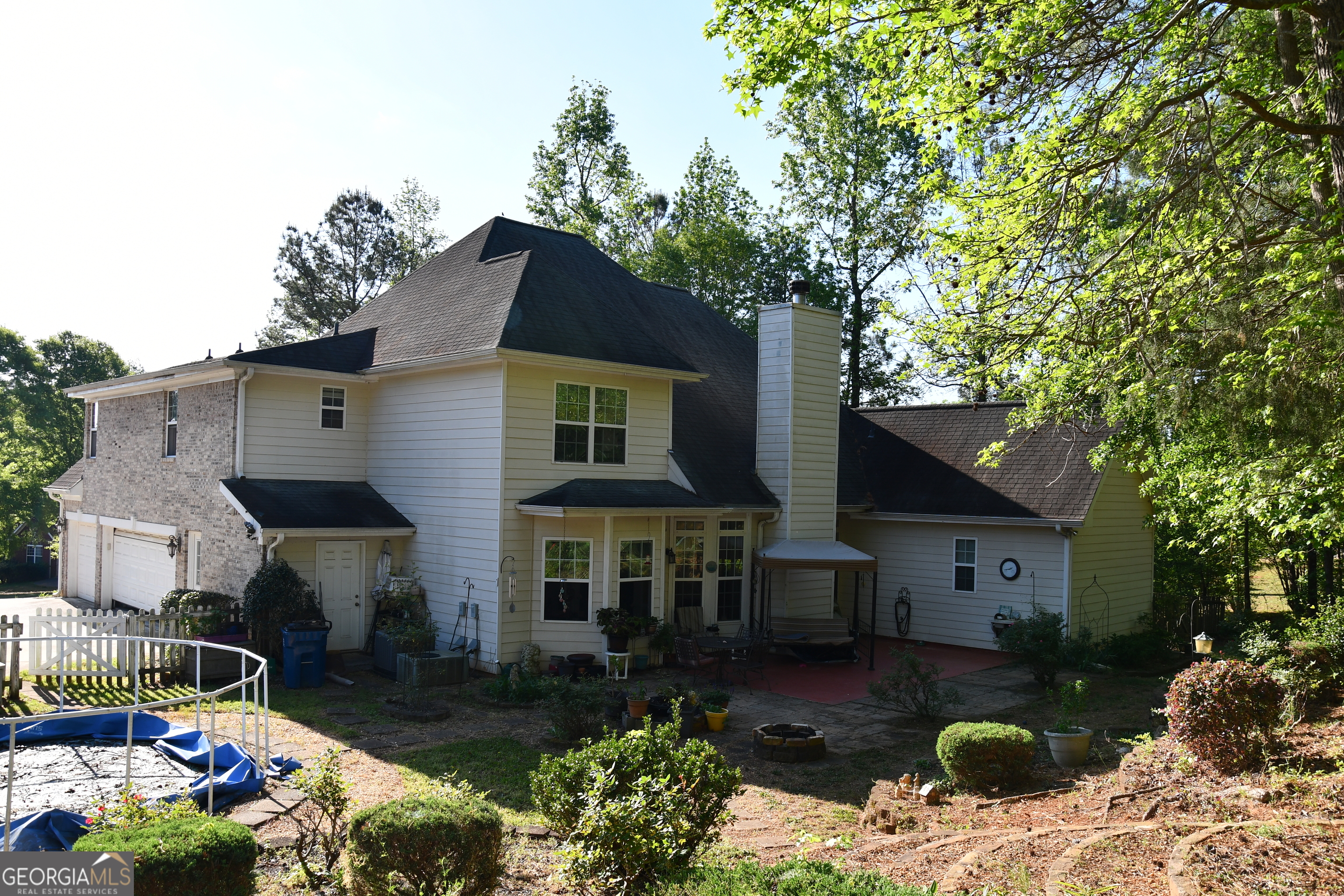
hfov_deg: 67.4
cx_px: 672
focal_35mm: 27
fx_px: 1008
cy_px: 448
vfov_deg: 47.9
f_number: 7.1
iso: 100
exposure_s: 1/250
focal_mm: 18
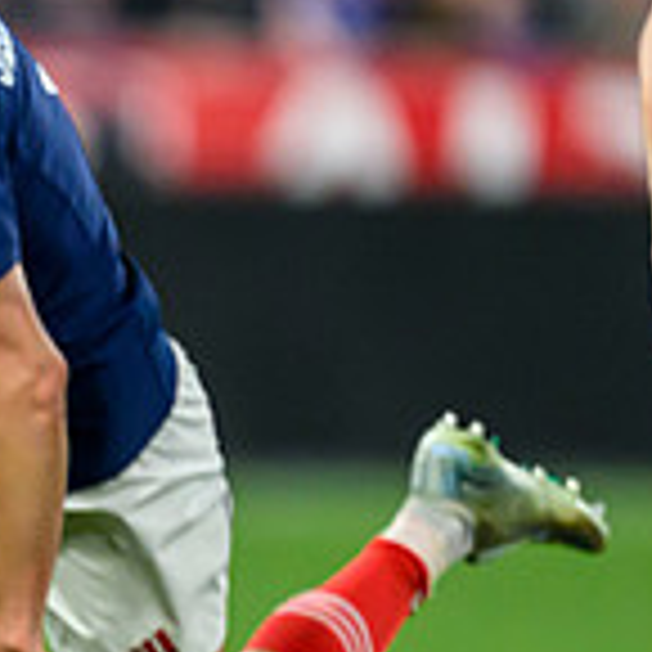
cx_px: -719
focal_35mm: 1949
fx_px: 41532
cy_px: 378
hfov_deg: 0.9
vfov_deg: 0.9
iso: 3200
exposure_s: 1/2500
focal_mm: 400
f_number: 2.8
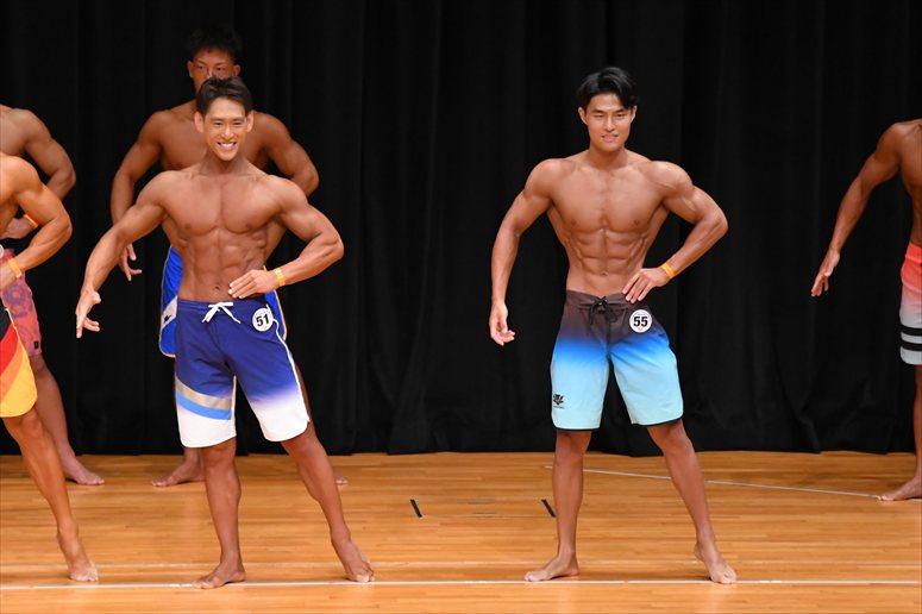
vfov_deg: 5.1
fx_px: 6912
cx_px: 461
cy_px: 307
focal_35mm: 270
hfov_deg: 7.6
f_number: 5.6
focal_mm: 180
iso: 4000
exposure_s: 1/400
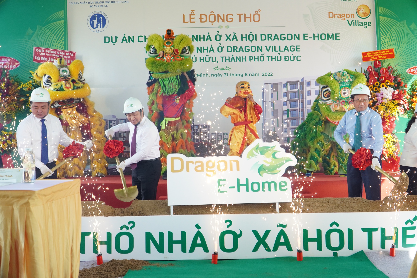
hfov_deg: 53.1
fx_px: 417
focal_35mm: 36
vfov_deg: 36.9
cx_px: 208
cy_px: 139
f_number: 4.5
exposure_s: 1/640
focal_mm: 24
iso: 800
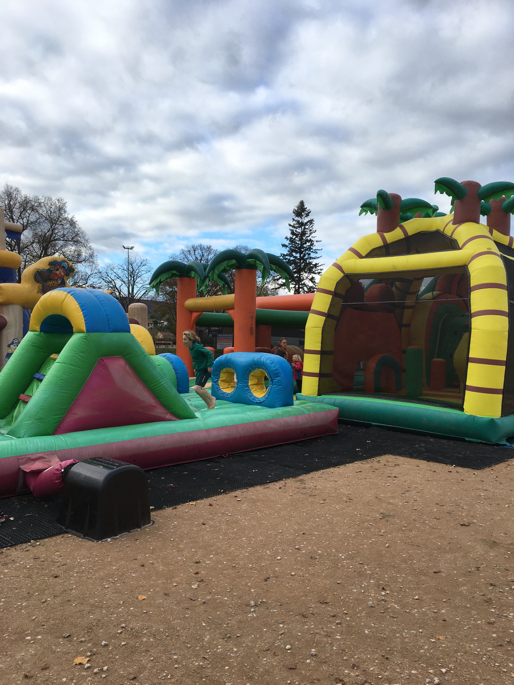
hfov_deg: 48.2
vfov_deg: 61.7
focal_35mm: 29
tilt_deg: +1.5
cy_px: 342
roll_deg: +0.2
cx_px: 257
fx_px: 574
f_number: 2.2
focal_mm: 4.15
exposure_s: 1/635
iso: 25
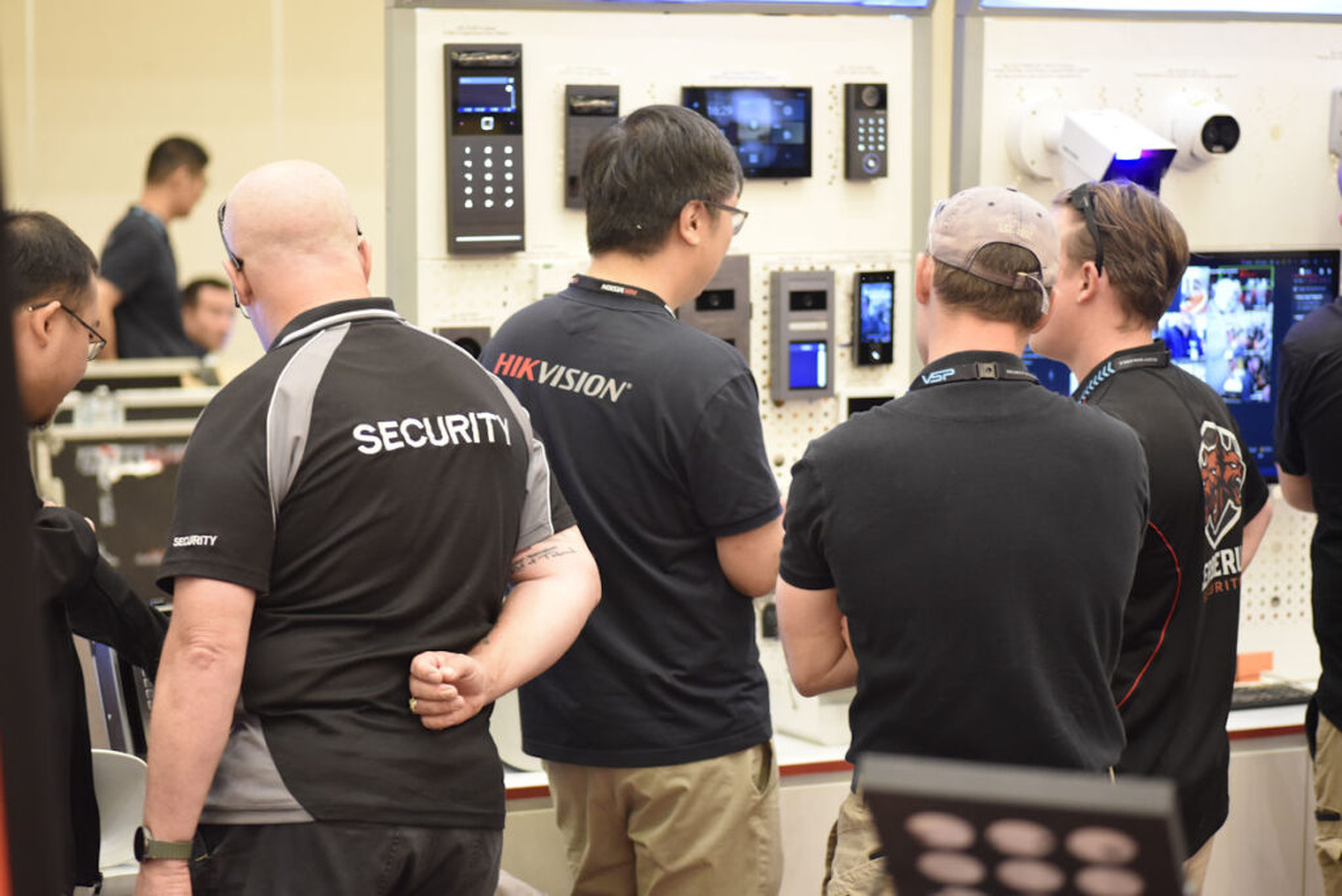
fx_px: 3730
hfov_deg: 20.4
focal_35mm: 100
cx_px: 671
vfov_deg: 13.7
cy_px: 448
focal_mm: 100
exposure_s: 1/125
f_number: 2.8
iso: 4000
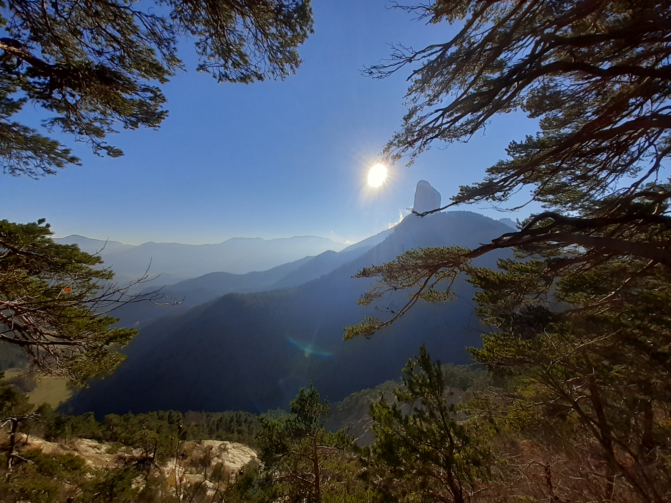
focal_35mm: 13
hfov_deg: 106.2
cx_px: 336
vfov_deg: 89.9
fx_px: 252
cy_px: 252
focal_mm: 1.13
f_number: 2.2
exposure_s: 1/1692
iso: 40
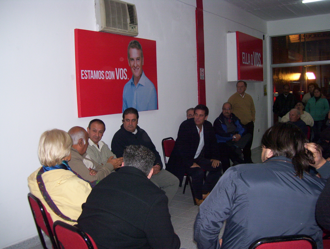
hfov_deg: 51.3
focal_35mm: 36
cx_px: 165
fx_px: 344
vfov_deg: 39.7
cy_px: 124
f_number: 2.7
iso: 200
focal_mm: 6
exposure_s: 1/60
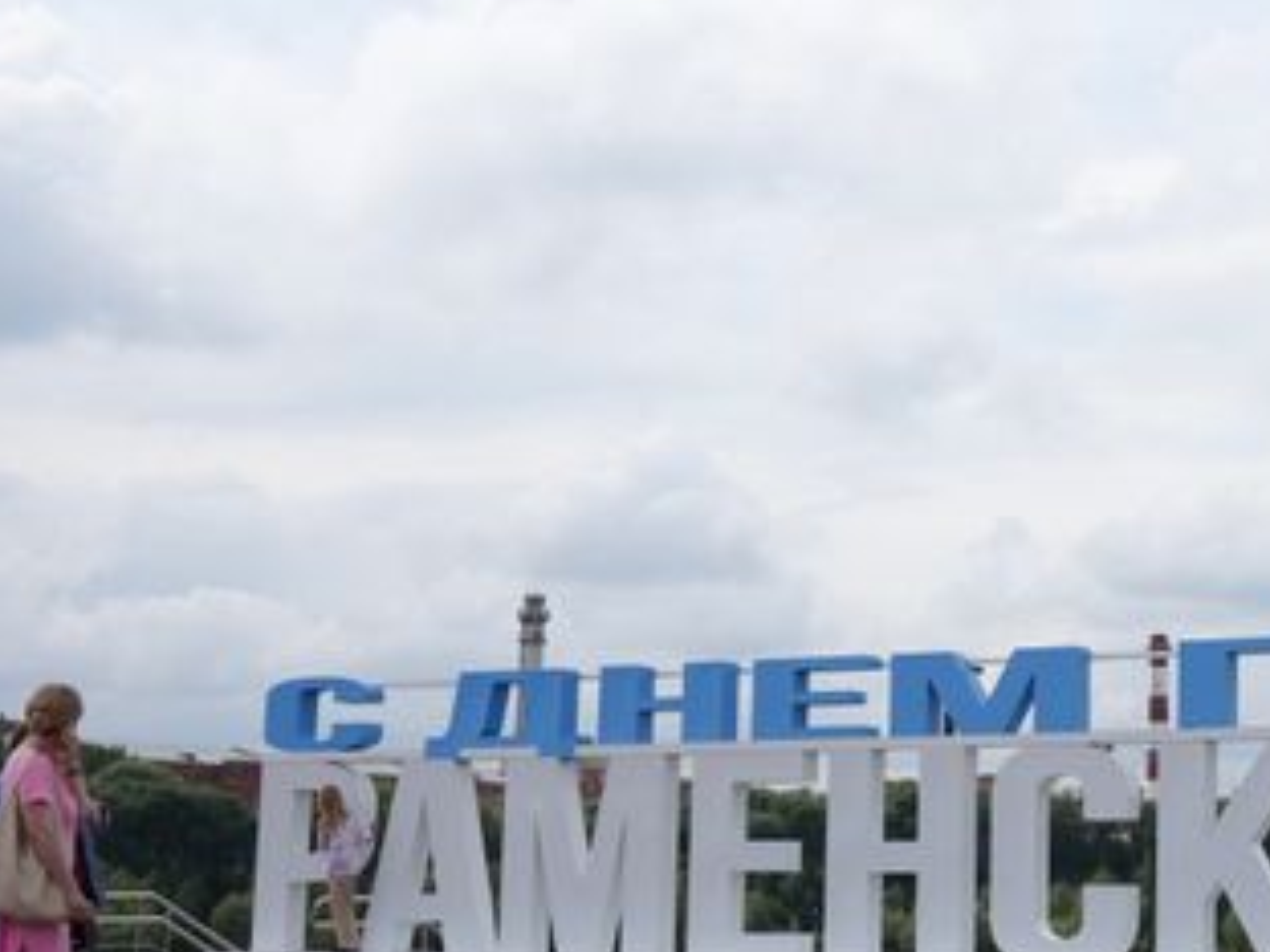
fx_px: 2055
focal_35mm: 56
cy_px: 618
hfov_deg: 31.9
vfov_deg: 26.0
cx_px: 1248
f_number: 11
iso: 200
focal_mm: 26
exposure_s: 1/250
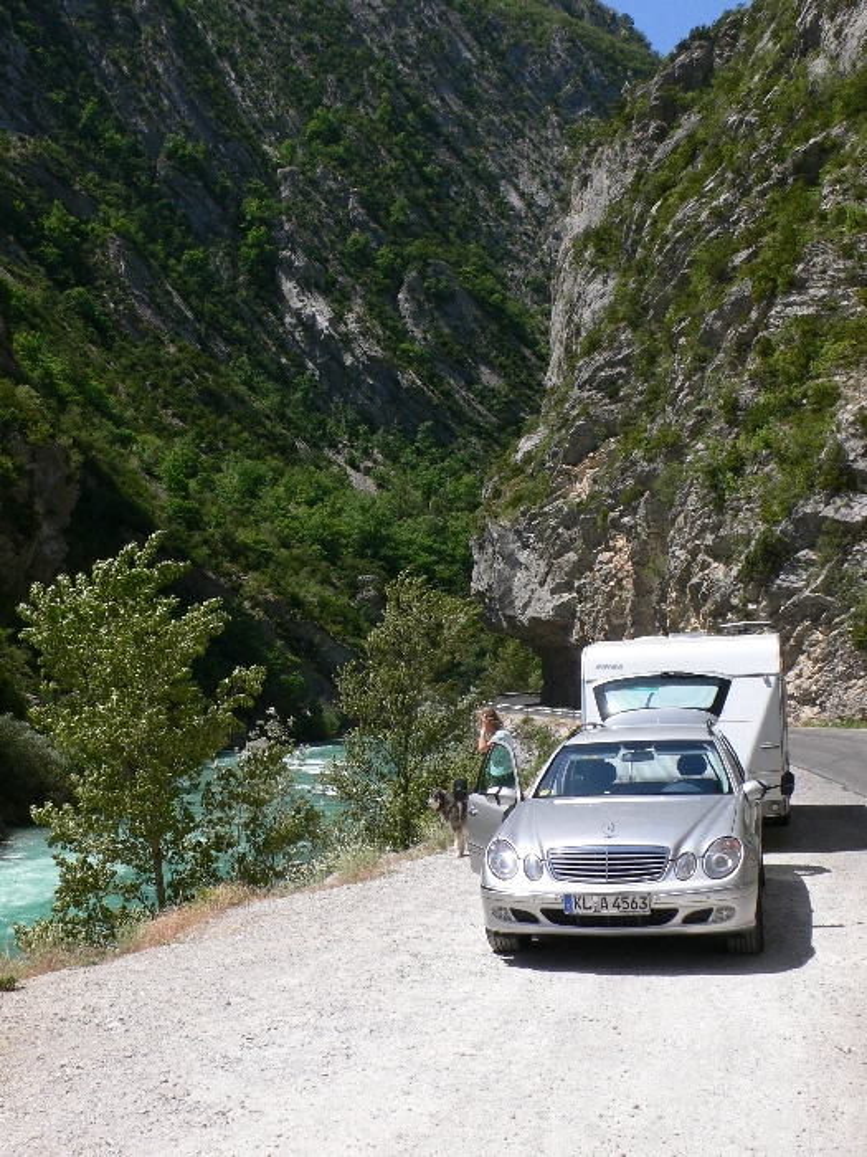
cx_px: 434
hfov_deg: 41.8
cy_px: 578
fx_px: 1135
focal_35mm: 34
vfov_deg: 54.0
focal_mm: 6.3
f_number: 4.5
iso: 80
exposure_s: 1/400
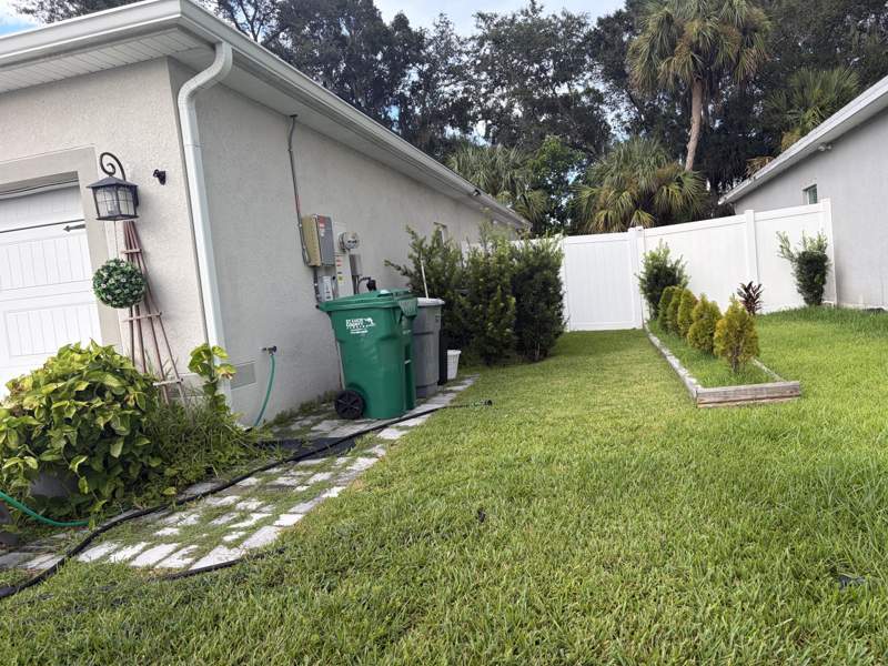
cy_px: 333
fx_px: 667
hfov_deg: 67.3
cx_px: 444
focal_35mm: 26
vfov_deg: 53.1
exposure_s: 1/552
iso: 50
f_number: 1.6
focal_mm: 5.96
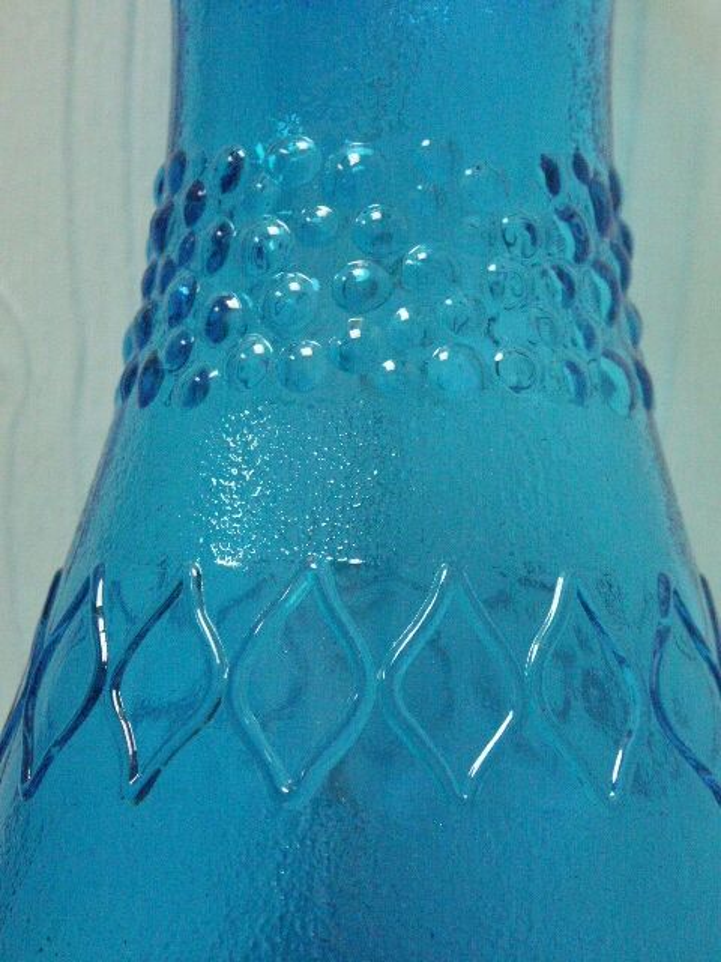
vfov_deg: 15.1
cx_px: 360
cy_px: 481
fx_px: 3638
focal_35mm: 131
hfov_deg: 11.3
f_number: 4
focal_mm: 33.32
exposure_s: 1/320
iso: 400
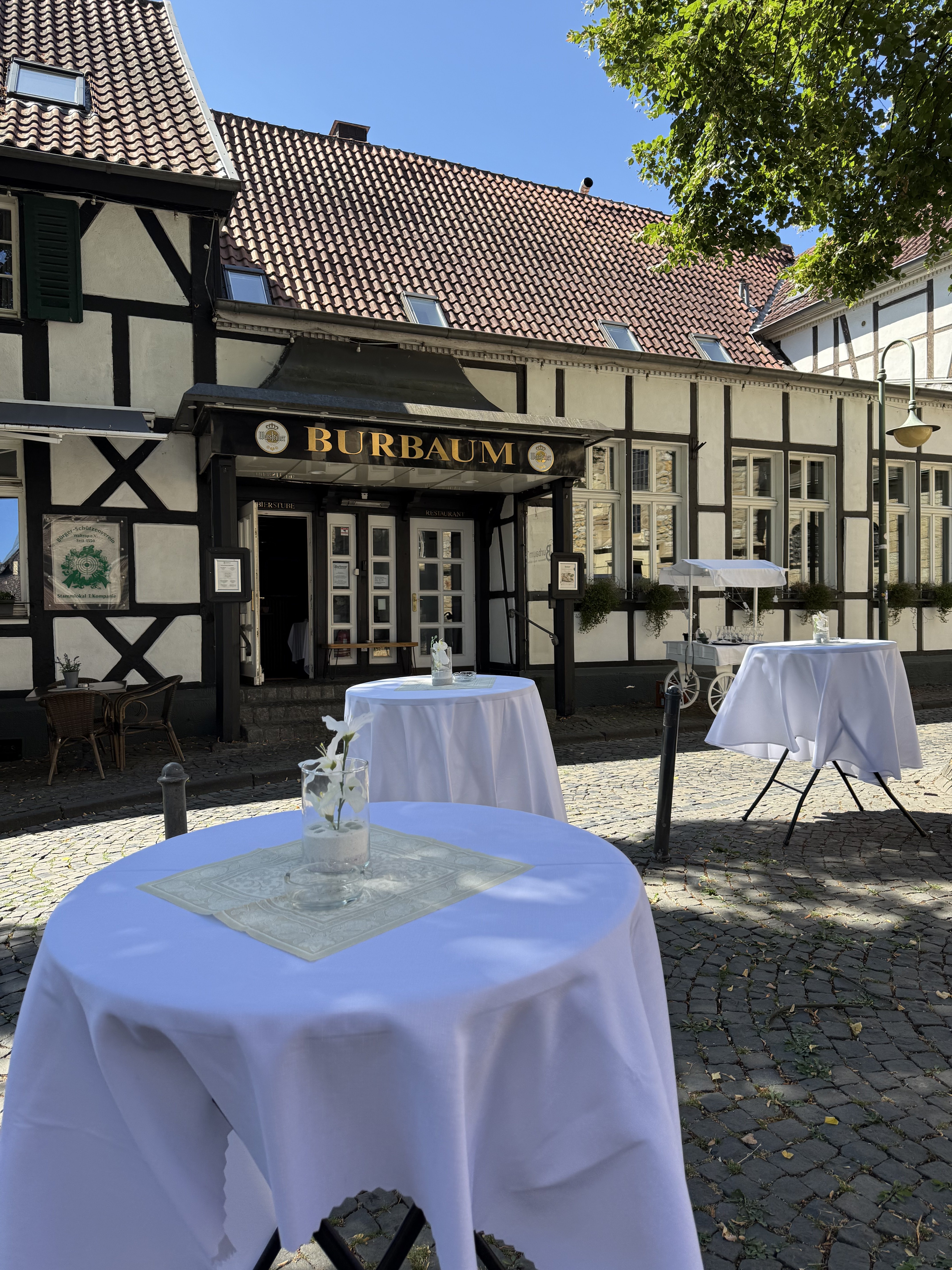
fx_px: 880
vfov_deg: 71.6
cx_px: 476
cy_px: 635
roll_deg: +0.1
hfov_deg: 56.8
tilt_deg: +0.5
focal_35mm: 24
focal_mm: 6.76
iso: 100
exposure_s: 1/1437
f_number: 1.78
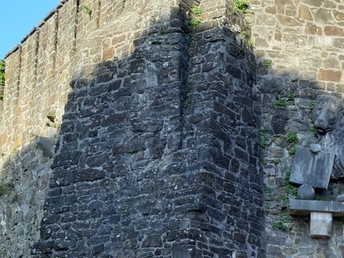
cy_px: 350
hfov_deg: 23.7
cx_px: 413
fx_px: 745
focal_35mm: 75
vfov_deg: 18.1
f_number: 1.7
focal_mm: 3.93
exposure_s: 1/181
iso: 40
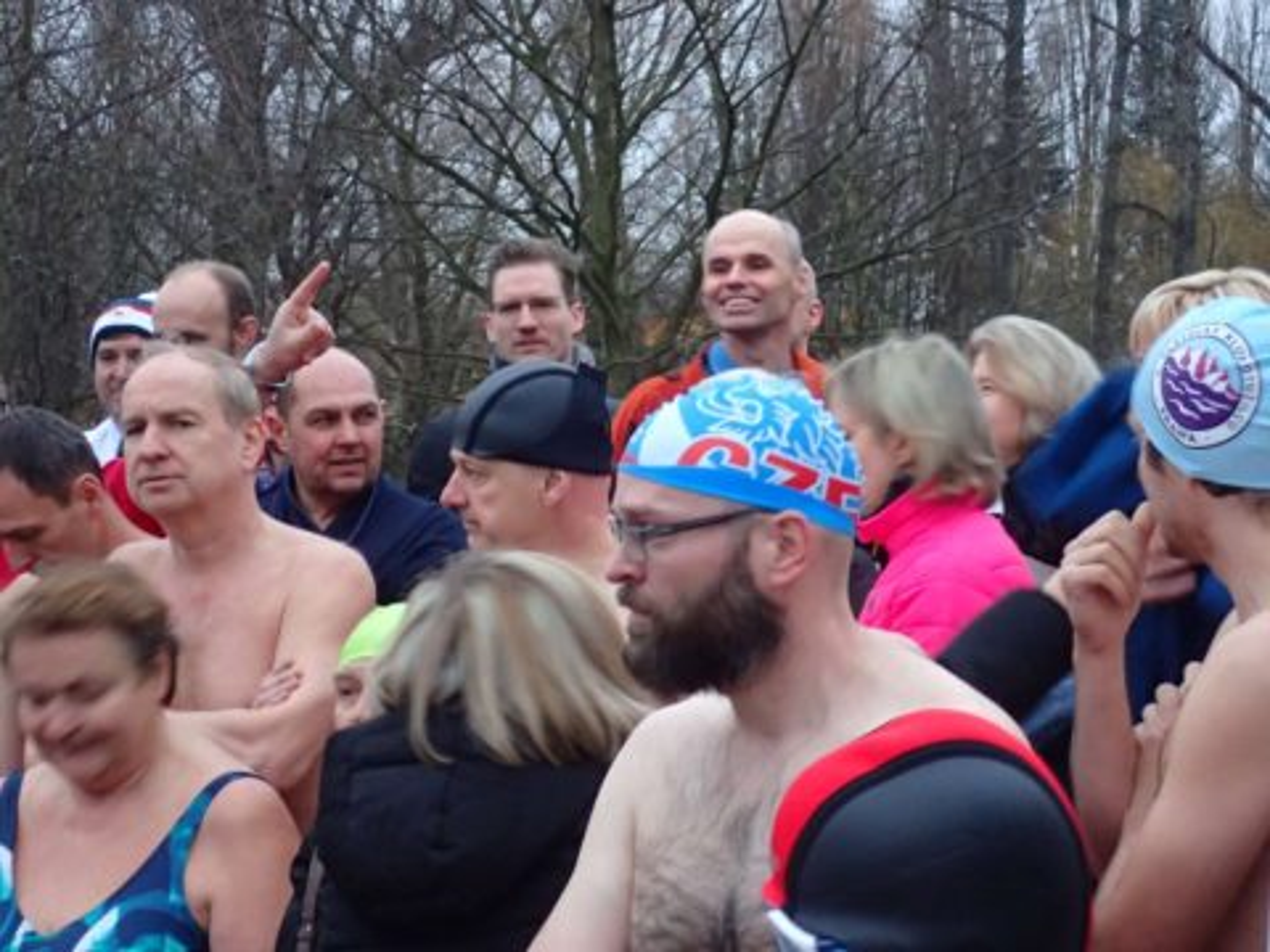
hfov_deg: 21.5
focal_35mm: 91
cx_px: 635
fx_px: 3339
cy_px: 476
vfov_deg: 16.2
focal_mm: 16.48
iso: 800
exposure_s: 1/25
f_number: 4.7
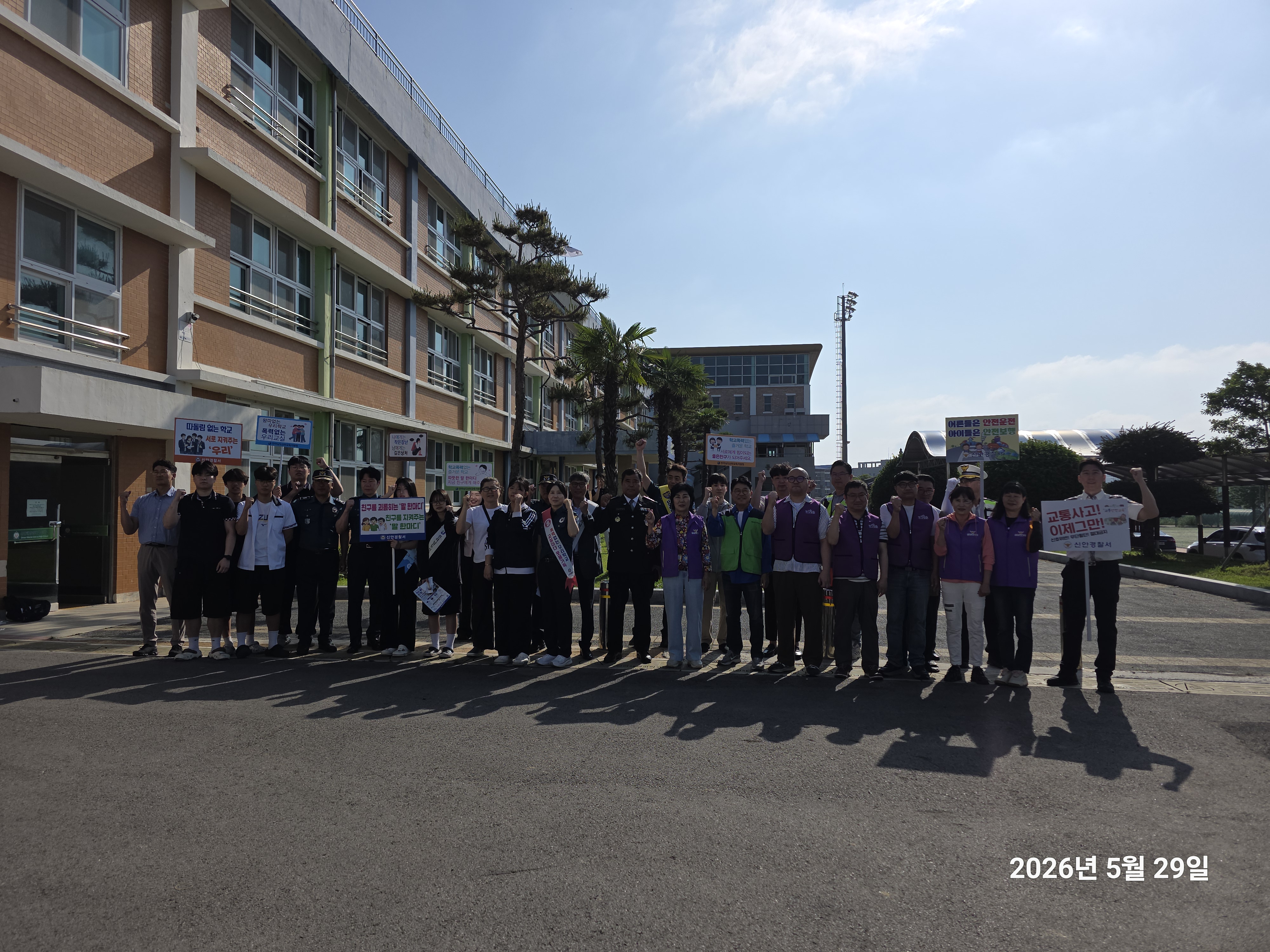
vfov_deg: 58.9
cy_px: 476
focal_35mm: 23
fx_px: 844
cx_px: 635
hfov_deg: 73.9
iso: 12
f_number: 1.7
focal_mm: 6.3
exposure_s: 1/2259
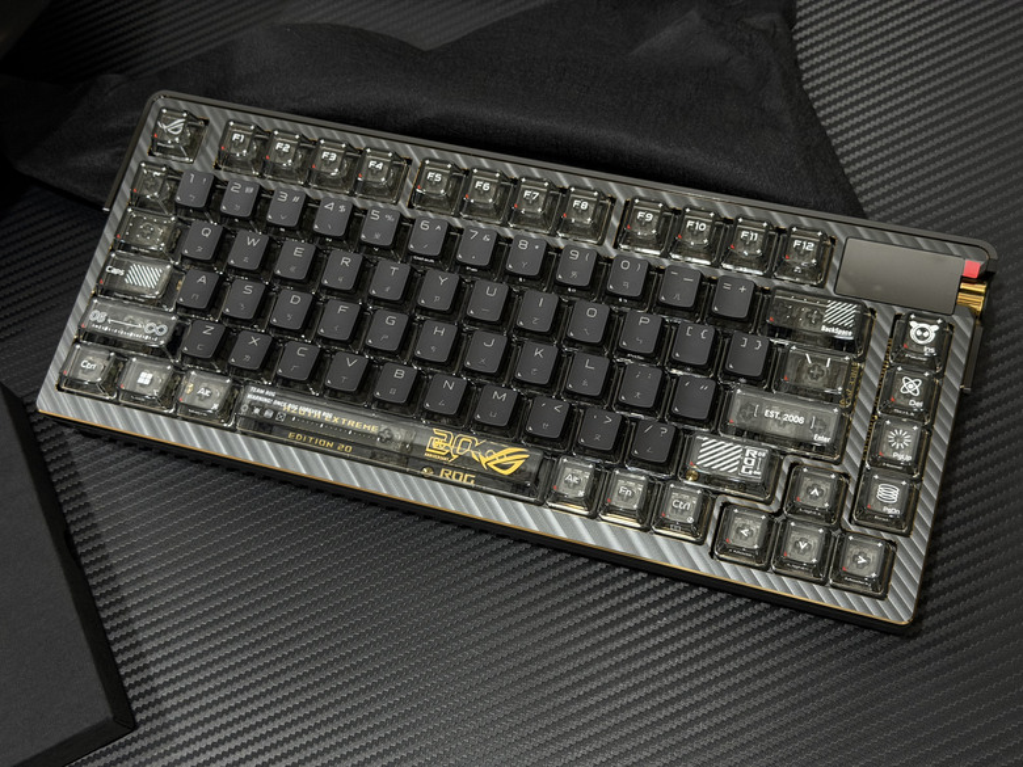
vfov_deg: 30.3
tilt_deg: -64.4
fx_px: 1419
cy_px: 384
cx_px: 512
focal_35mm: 48
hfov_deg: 39.7
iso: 250
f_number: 1.78
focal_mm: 6.76
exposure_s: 1/60
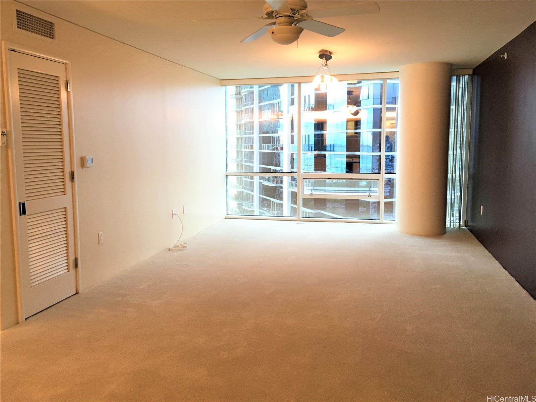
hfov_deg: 61.7
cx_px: 268
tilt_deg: -8.2
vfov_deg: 48.2
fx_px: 449
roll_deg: +1.3
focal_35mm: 29
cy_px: 201
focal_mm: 4.15
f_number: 2.2
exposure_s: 1/30
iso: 125
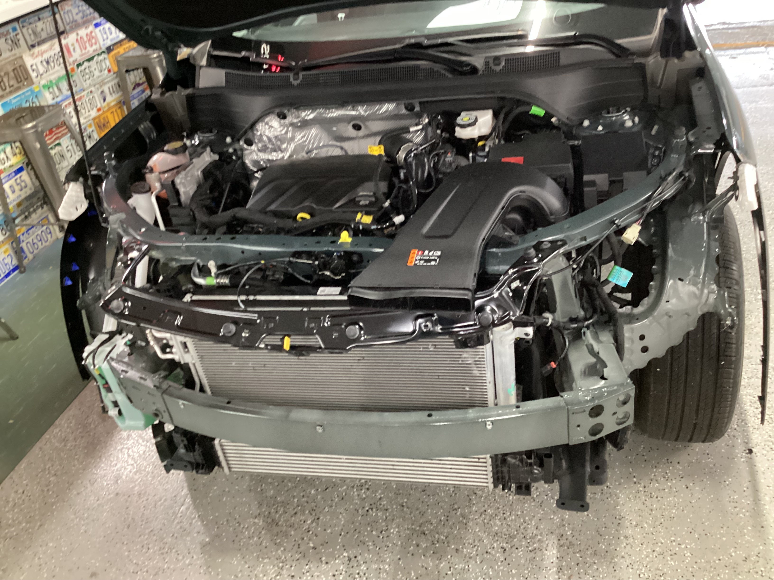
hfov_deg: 58.4
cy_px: 290
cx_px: 387
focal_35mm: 31
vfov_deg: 45.4
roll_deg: +9.8
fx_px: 693
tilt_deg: -33.7
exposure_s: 1/25
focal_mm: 3.3
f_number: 2.4
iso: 640
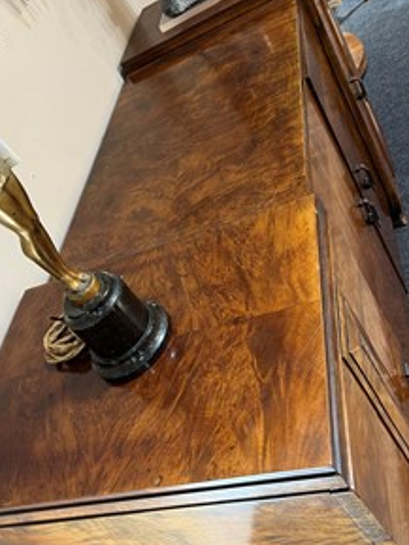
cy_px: 230
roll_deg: +37.2
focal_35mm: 36
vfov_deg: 51.1
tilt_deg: -32.9
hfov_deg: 39.6
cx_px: 172
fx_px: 567
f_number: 1.6
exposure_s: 1/50
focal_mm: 5.1
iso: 100
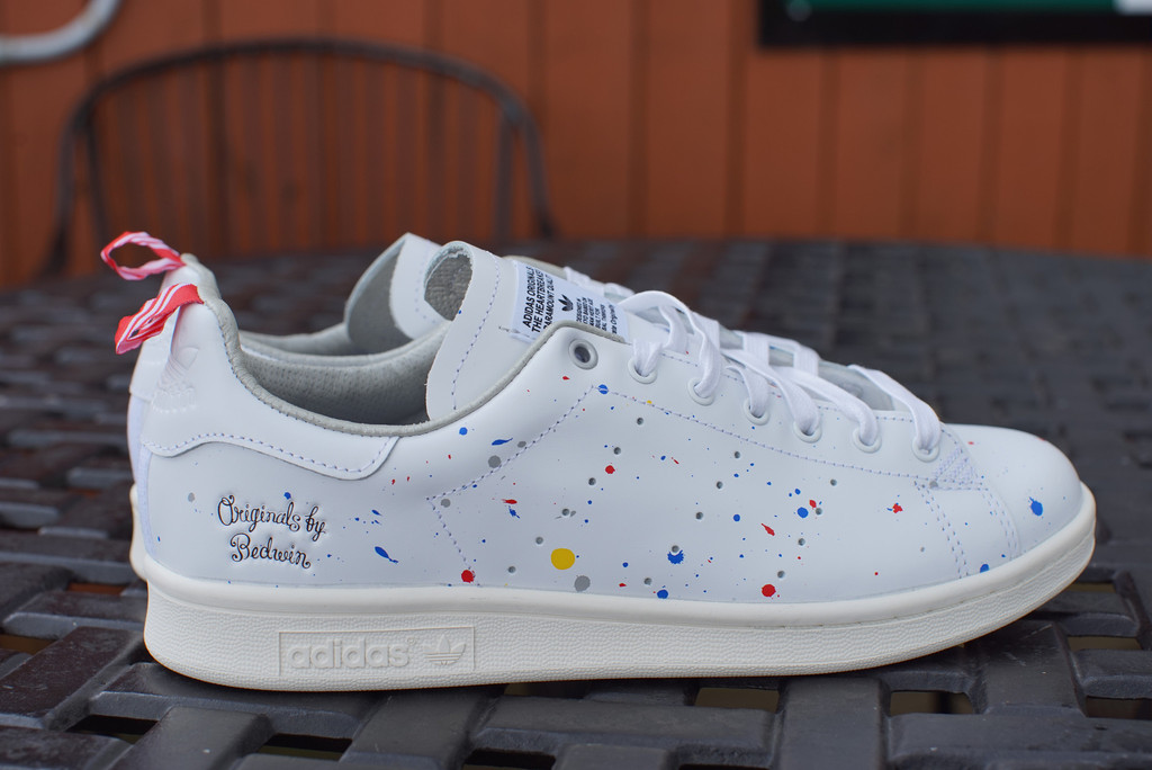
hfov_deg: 39.6
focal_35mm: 50
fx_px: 1601
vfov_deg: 27.0
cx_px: 576
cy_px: 385
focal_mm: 50
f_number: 7.1
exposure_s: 1/80
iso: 100
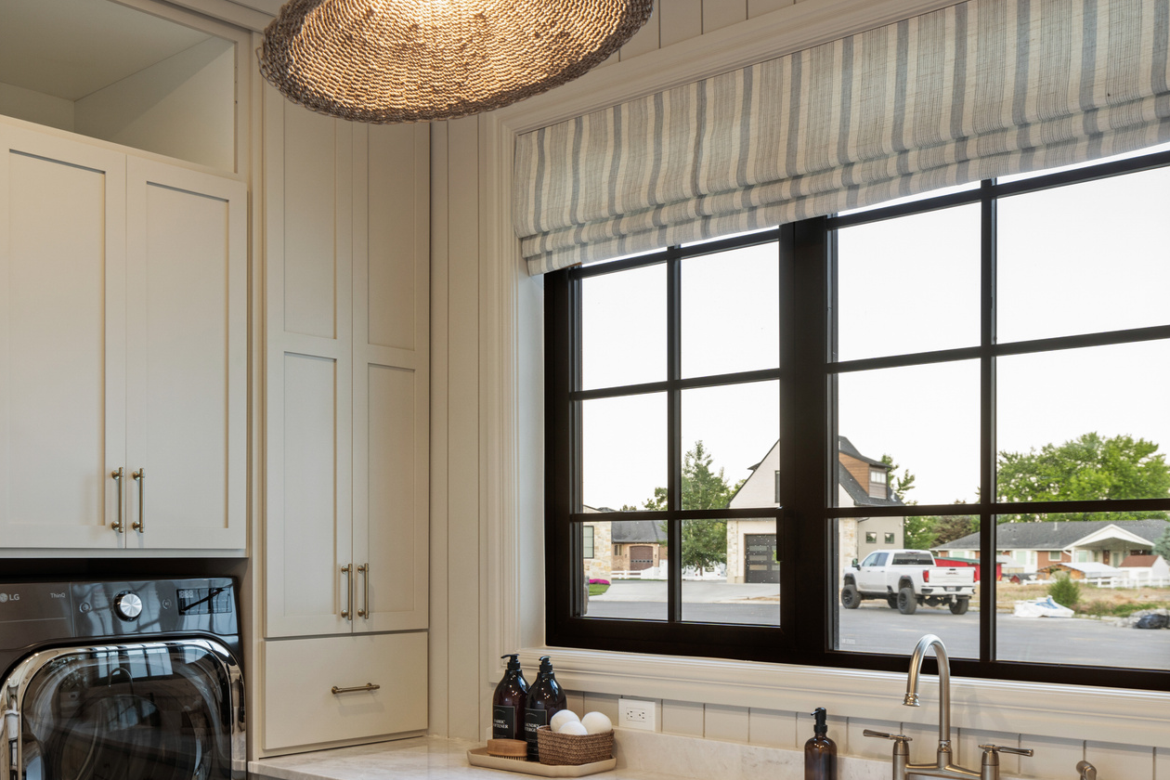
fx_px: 1267
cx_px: 521
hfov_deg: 49.5
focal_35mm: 39
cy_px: 546
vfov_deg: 33.8
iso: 125
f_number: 8
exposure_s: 1/2.5
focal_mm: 24
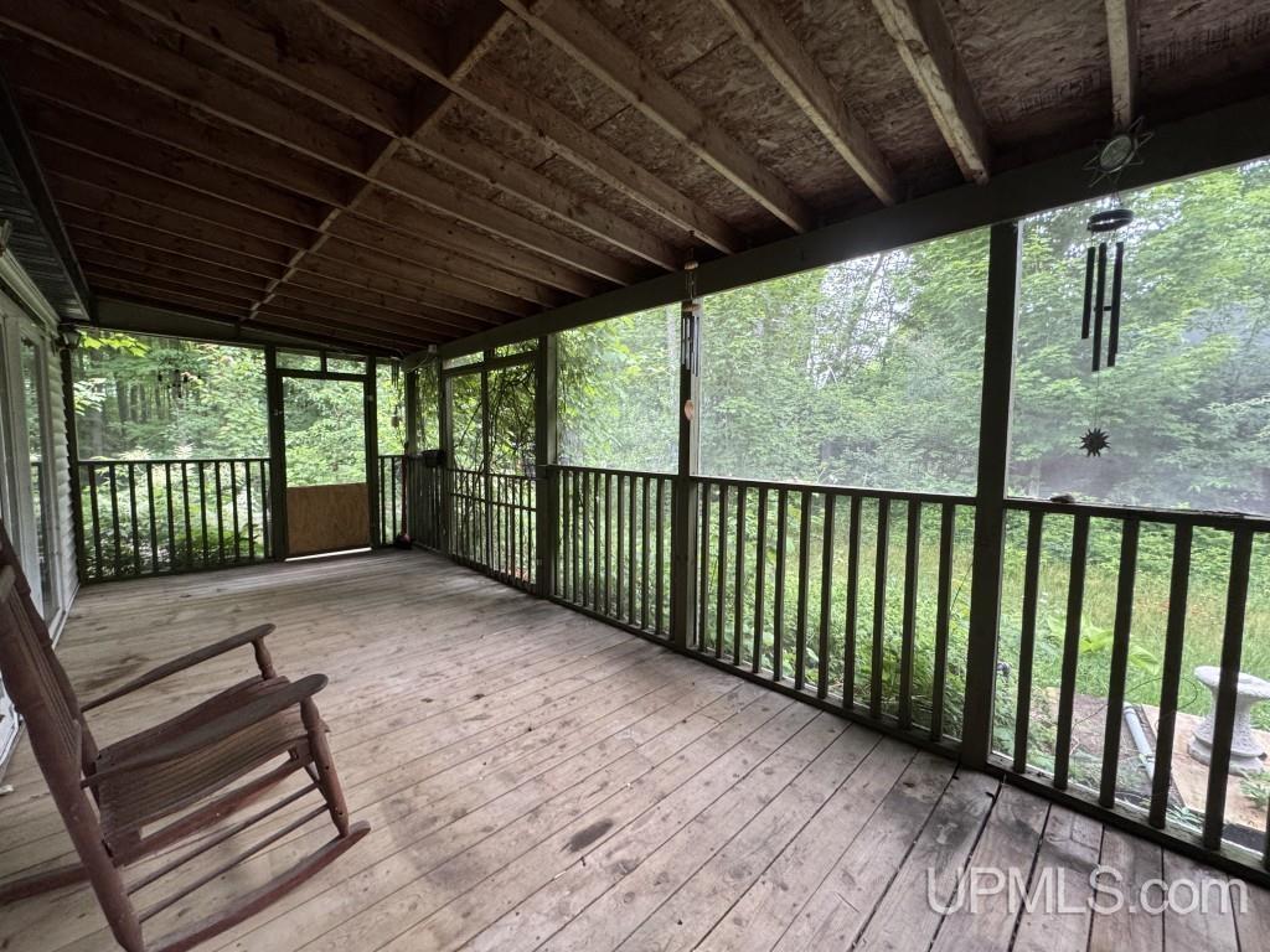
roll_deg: -0.8
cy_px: 476
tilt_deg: -5.0
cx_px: 635
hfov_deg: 102.1
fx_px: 514
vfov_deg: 85.7
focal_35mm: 14
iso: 250
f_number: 2.2
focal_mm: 2.22
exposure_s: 1/99
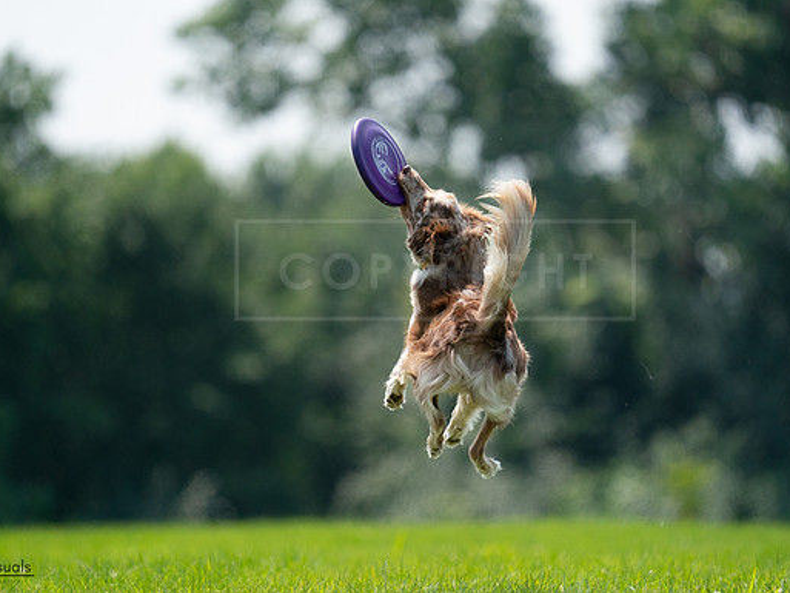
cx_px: 382
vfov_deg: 2.3
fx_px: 14883
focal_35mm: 652
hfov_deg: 3.0
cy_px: 296
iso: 1600
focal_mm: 600
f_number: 6.3
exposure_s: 1/4000
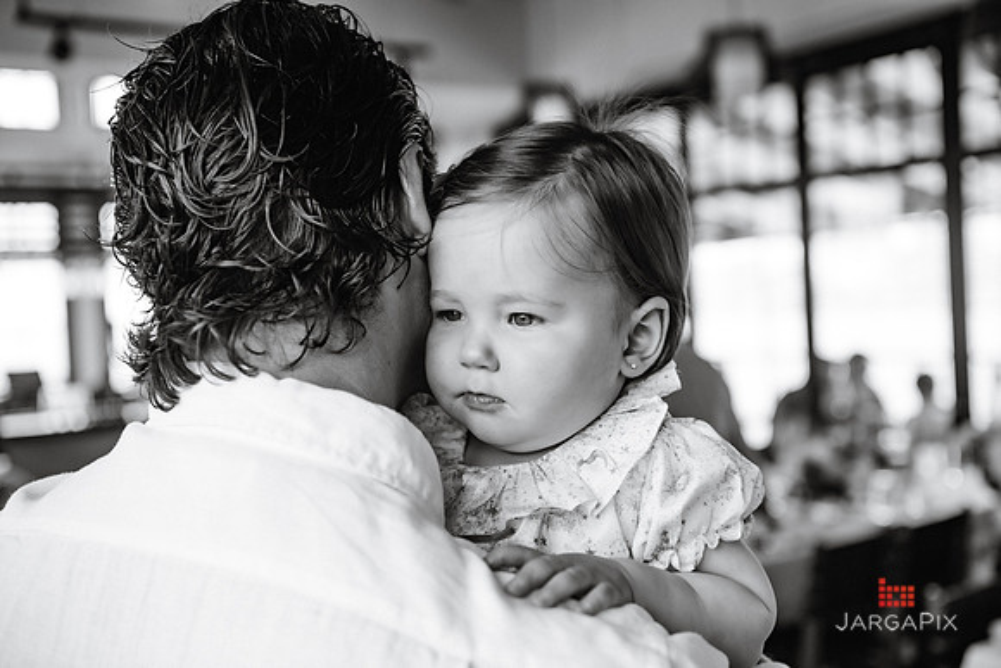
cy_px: 334
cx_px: 500
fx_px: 1224
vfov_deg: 30.5
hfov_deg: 44.5
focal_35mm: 44
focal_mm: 44
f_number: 3.2
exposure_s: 1/200
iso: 250
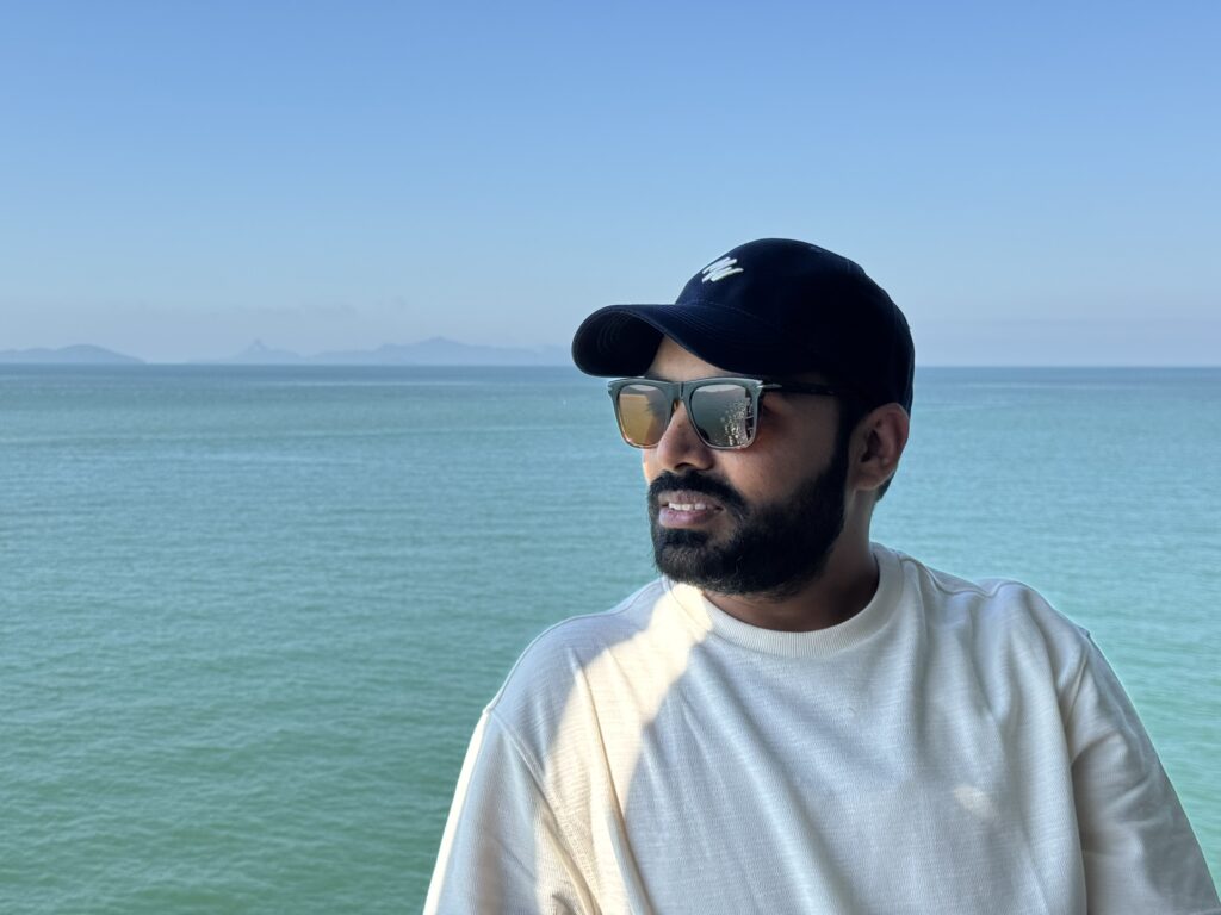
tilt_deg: -2.4
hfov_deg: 39.7
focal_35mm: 48
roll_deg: +0.4
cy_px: 458
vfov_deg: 30.3
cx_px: 610
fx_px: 1693
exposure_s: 1/2513
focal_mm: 6.76
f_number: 1.78
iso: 64
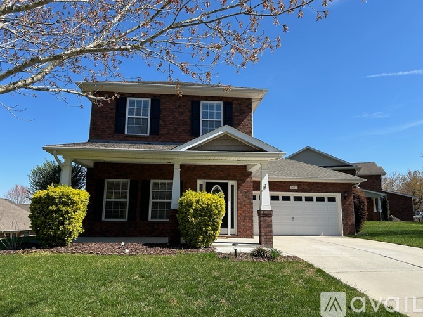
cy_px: 158
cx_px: 212
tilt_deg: +10.3
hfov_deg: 67.3
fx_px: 318
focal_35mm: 26
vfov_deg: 53.0
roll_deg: -0.5
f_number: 1.5
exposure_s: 1/3165
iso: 50
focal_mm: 5.7
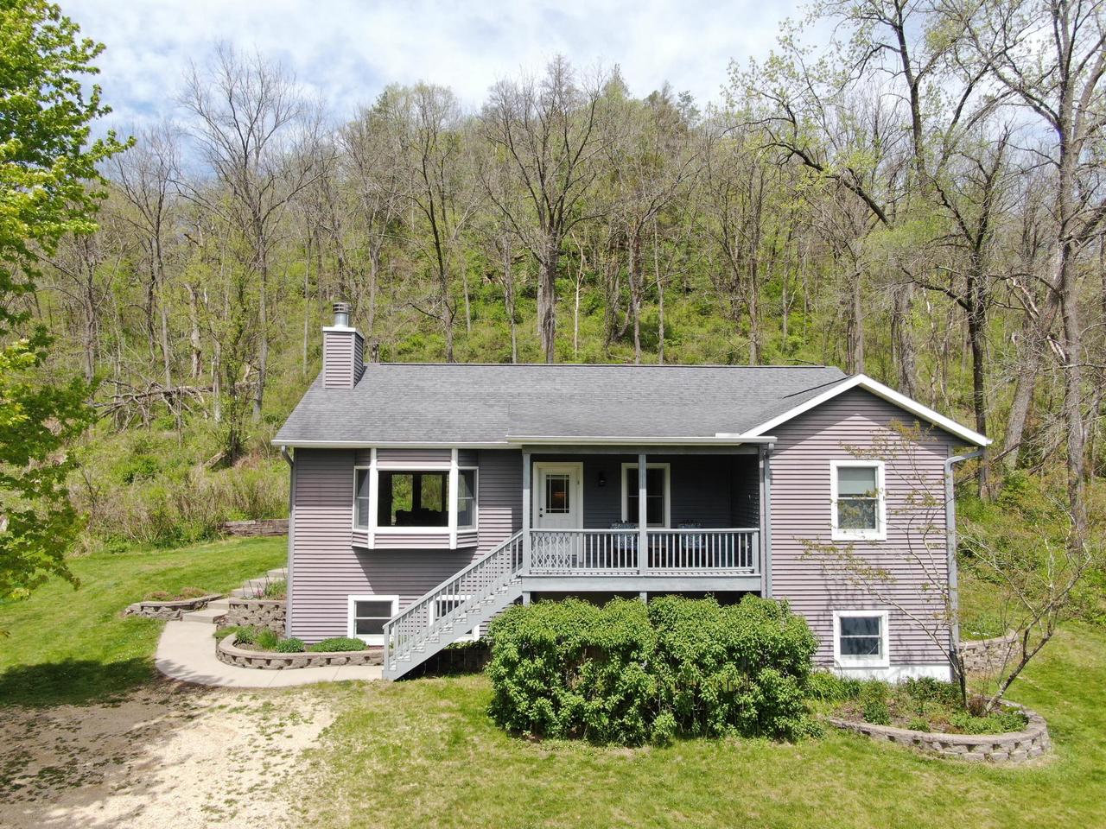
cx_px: 553
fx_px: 799
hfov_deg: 69.4
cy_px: 414
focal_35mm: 25
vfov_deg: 54.9
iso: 100
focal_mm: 4.48
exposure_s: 1/800
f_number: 2.8
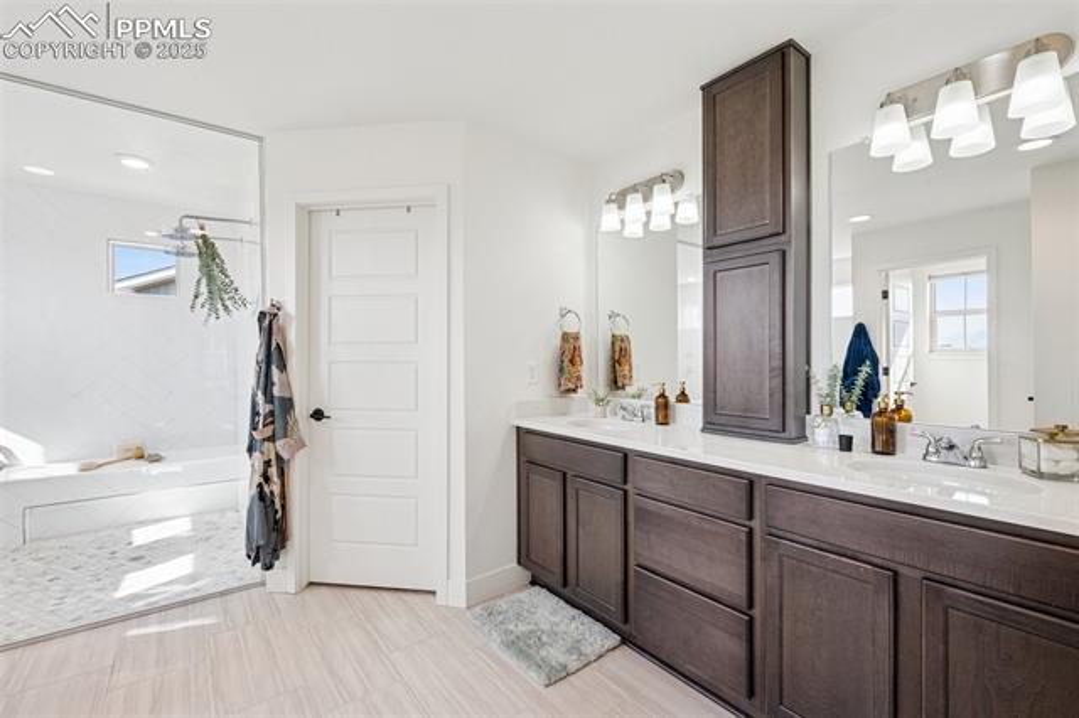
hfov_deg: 98.6
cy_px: 359
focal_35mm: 16
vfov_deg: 75.4
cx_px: 540
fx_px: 464
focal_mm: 15.5
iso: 100
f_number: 11
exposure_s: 1/4
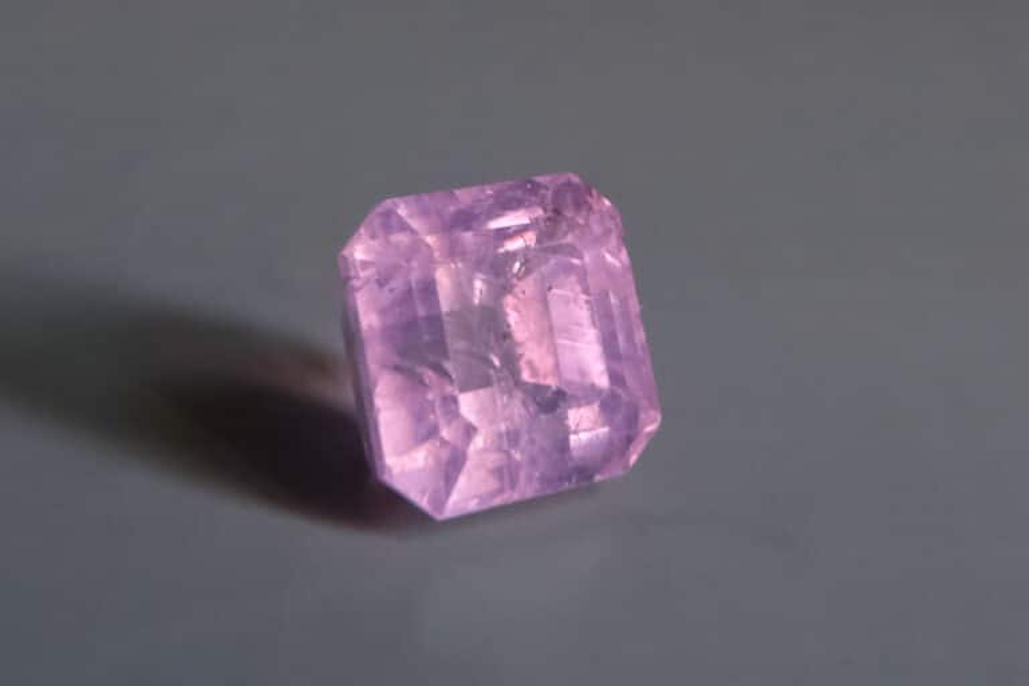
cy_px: 343
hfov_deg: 76.1
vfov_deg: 55.1
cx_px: 514
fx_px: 657
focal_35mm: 23
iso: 1600
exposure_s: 1/8
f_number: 6.4
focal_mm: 15.2
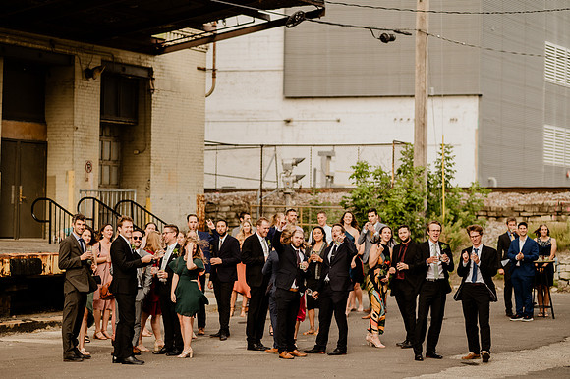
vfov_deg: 13.0
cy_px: 190
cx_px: 285
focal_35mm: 105
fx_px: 1661
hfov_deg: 19.5
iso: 64
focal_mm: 105
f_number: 2
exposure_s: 1/800
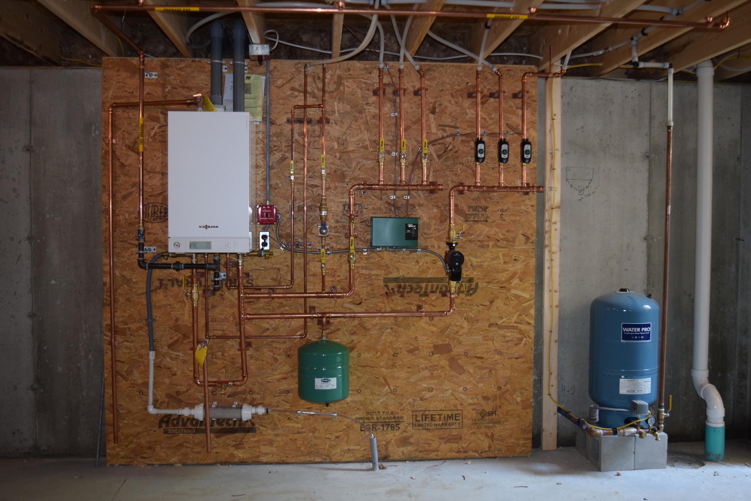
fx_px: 688
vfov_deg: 40.0
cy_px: 250
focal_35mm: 33
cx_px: 376
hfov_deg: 57.2
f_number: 3.8
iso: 900
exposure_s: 1/60
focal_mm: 22
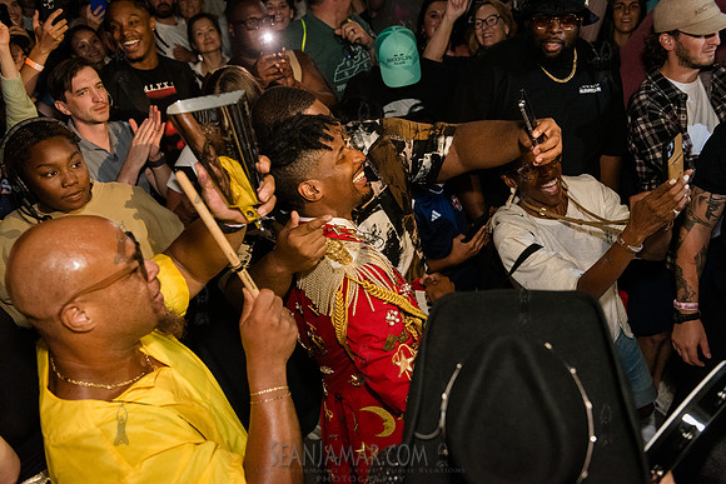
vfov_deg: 38.9
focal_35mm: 34
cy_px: 242
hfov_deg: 55.8
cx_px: 363
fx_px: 686
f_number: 3.2
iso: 8000
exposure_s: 1/320
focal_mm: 34
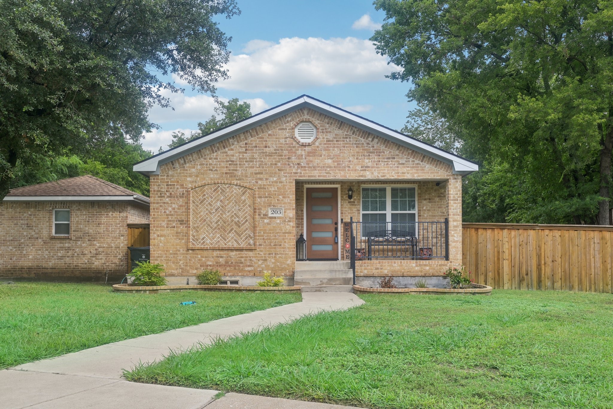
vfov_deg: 43.6
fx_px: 511
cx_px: 306
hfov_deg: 61.9
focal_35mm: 30
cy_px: 204
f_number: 8
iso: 100
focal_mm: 30
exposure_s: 1/160
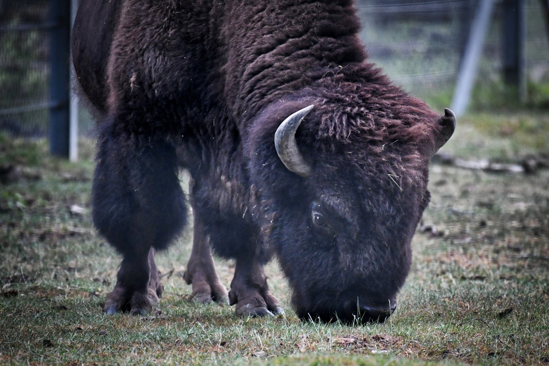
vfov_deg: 2.7
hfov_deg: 4.1
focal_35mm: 500
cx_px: 274
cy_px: 183
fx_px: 7624
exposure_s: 1/800
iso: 2500
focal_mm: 500
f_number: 5.6
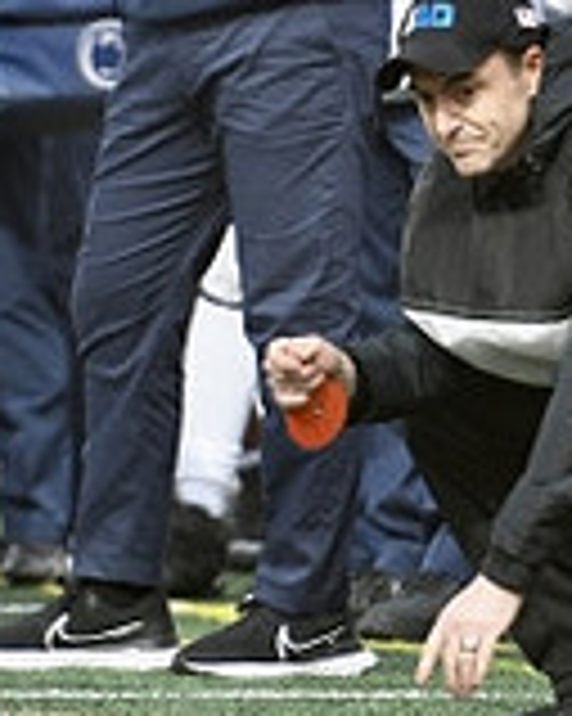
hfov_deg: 1.5
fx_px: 21711
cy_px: -104
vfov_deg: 1.9
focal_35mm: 1025
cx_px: 207
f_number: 2.8
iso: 500
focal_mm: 200
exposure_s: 1/2500
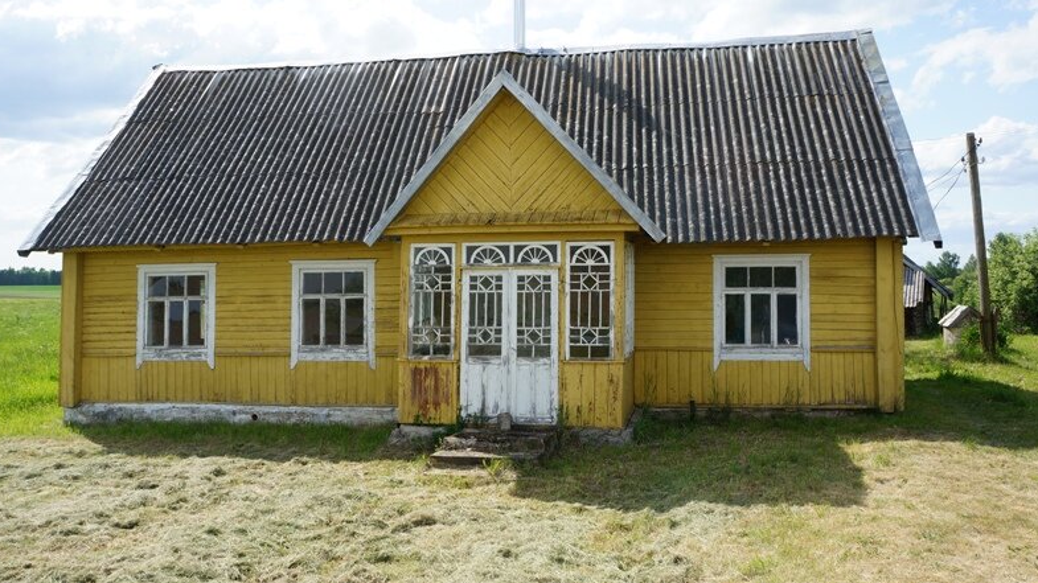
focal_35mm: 32
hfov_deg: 61.0
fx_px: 880
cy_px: 235
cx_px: 517
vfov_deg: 36.5
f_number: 11
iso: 100
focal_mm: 20
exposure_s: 1/80
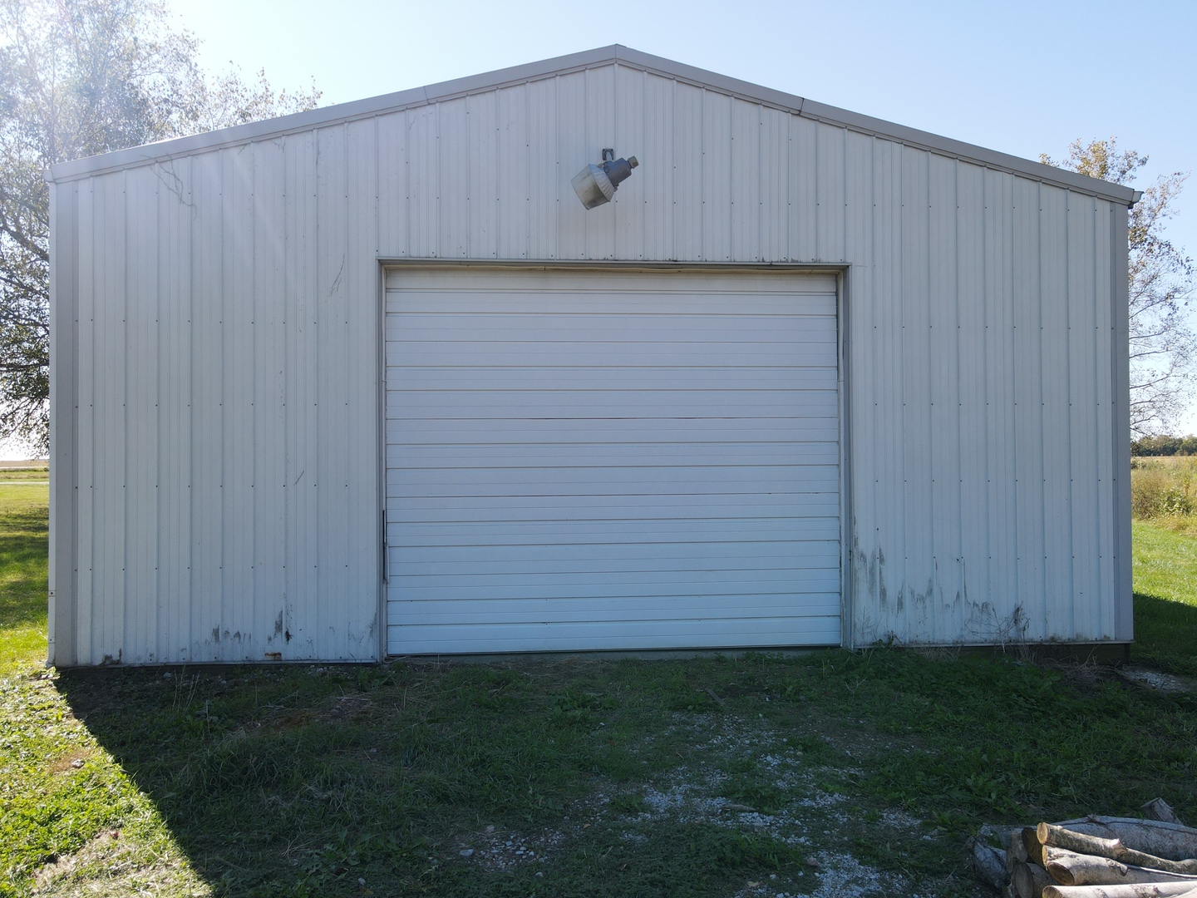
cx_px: 598
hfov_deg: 71.6
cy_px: 449
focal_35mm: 24
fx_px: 830
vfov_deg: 56.8
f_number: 2.8
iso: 100
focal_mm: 4.5
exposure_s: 1/250
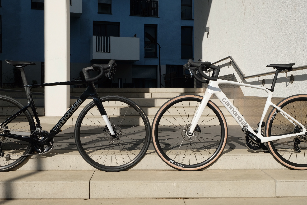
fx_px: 367
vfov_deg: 31.2
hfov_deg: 45.4
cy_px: 102
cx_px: 154
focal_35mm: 43
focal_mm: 28.9
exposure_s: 1/400
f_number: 13
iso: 400
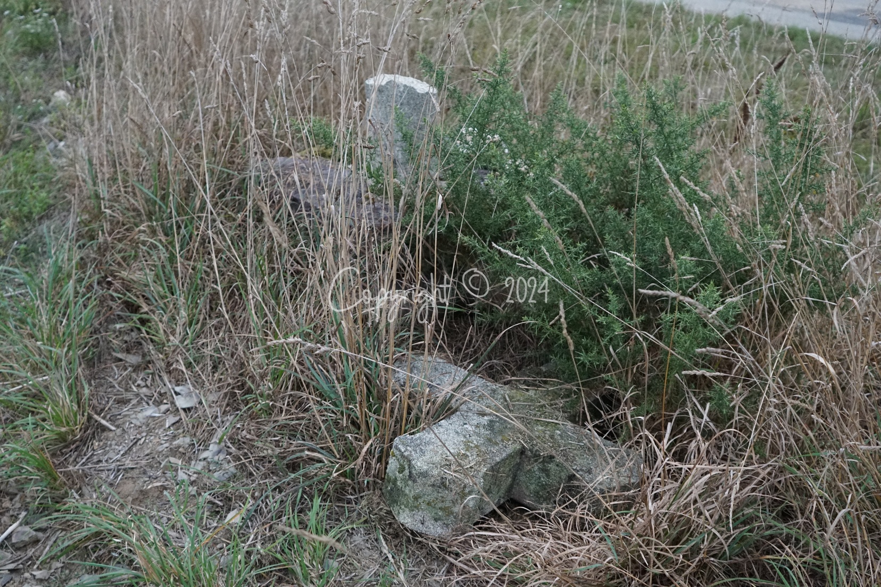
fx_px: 1064
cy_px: 294
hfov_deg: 45.0
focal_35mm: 44
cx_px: 440
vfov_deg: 30.8
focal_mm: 29
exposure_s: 1/2000
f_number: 4
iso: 2500
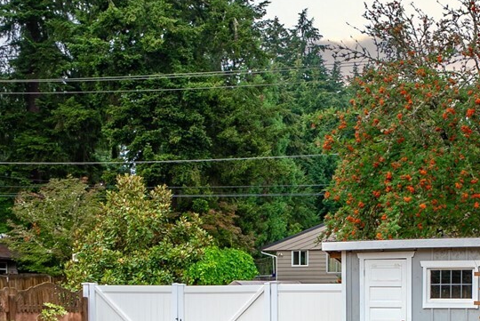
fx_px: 921
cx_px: 433
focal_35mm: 69
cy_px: 349
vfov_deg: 19.0
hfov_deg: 28.1
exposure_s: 1/80
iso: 80
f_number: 7.1
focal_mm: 22
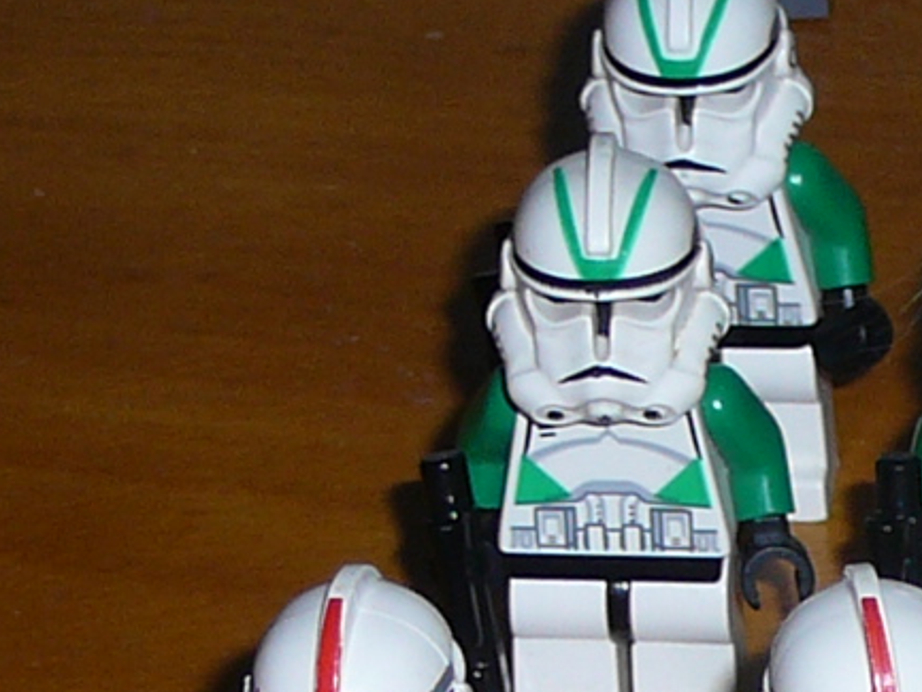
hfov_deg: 7.0
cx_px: 1037
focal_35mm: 281
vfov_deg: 5.2
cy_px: 1184
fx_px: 7487
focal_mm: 9.1
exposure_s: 1/30
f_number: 3.6
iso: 80
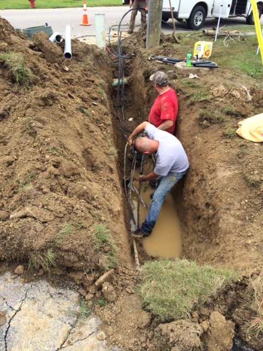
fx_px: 304
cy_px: 176
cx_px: 132
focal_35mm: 30
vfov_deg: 60.0
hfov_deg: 46.8
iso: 32
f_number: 2.2
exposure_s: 1/488
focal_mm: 4.12
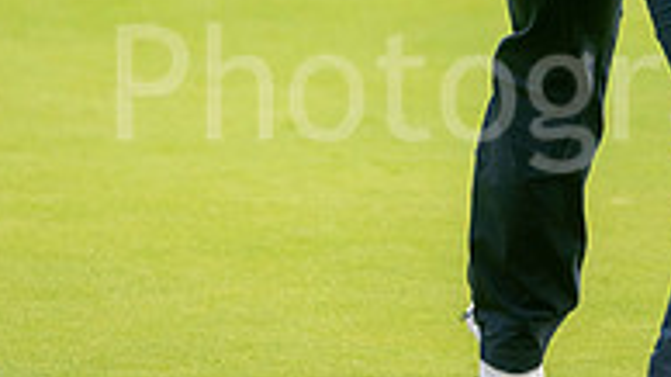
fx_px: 16720
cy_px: -78
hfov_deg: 2.3
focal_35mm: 940
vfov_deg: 1.3
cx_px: 564
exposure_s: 1/640
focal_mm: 300
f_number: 4
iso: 400
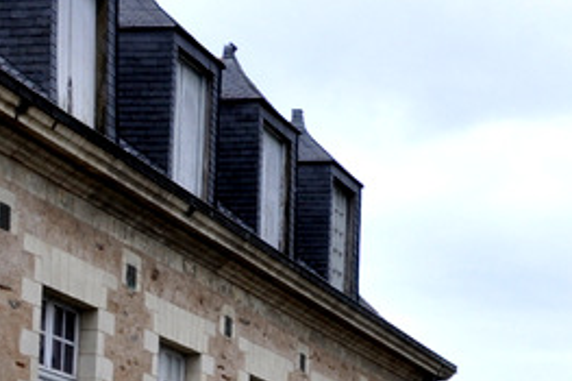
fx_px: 1794
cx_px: 981
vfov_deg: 11.7
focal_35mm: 113
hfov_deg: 15.8
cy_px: 534
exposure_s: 1/160
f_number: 13
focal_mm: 18
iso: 200
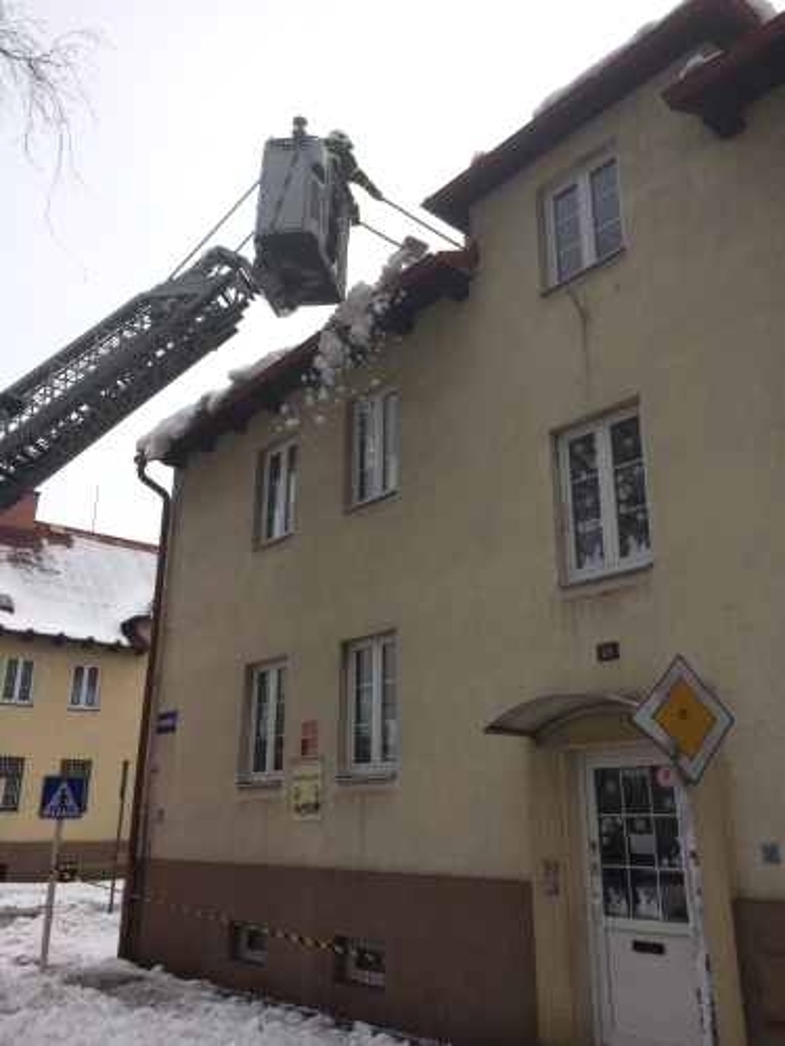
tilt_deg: +17.6
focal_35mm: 29
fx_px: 877
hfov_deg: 48.2
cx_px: 392
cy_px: 523
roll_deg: +0.5
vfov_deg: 61.7
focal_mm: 4.15
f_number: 2.2
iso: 32
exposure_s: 1/2564
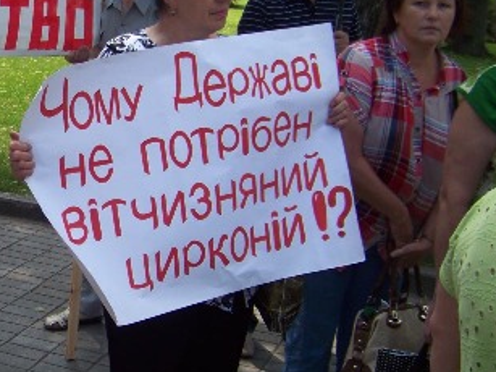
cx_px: 48
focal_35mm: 75
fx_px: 1074
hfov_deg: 25.2
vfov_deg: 19.6
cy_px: 210
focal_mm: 5.85
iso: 71
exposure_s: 1/500
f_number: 2.8
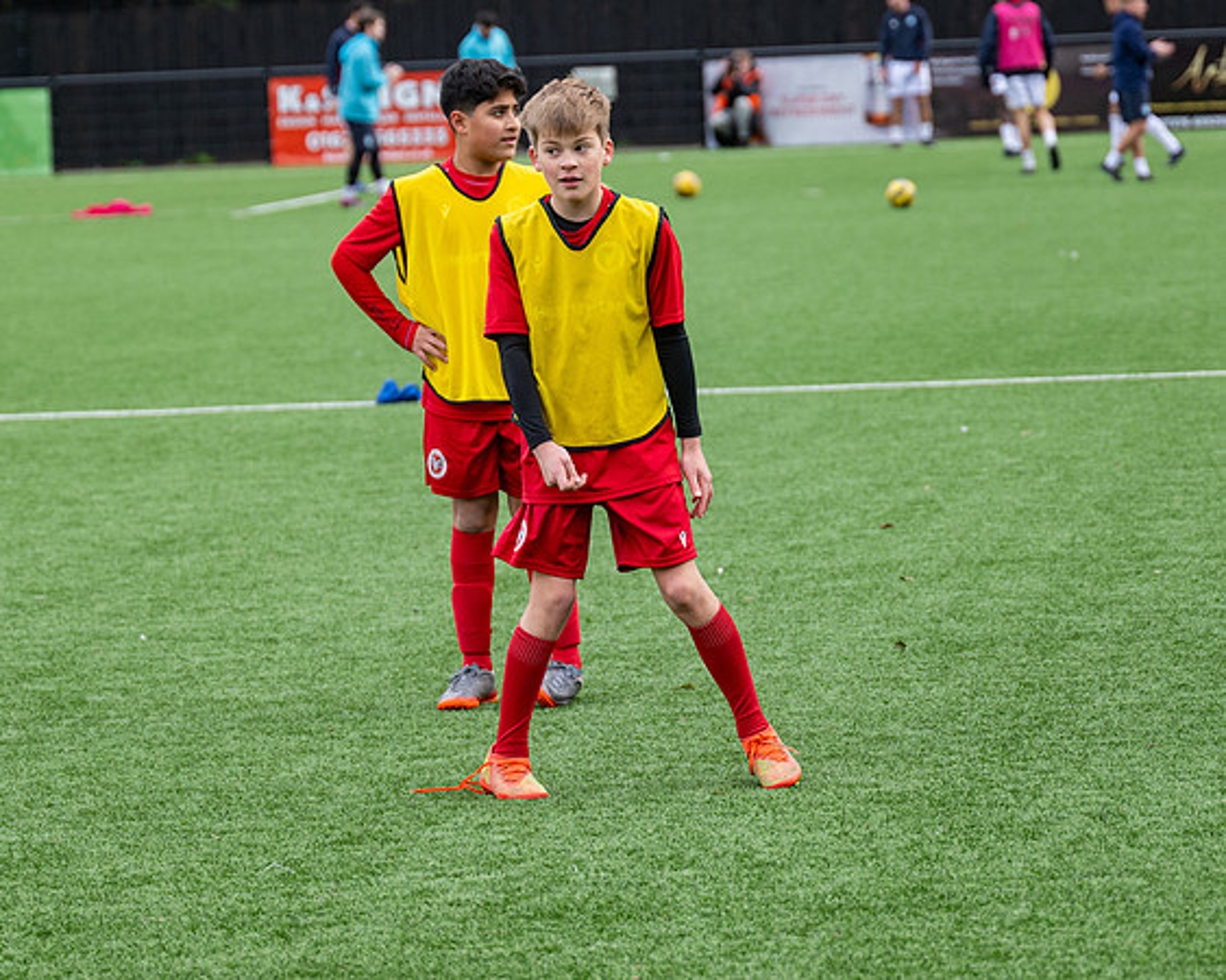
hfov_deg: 10.0
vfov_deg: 8.0
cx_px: 548
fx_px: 7029
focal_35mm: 194
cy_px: 490
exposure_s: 1/500
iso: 200
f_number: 4
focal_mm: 115
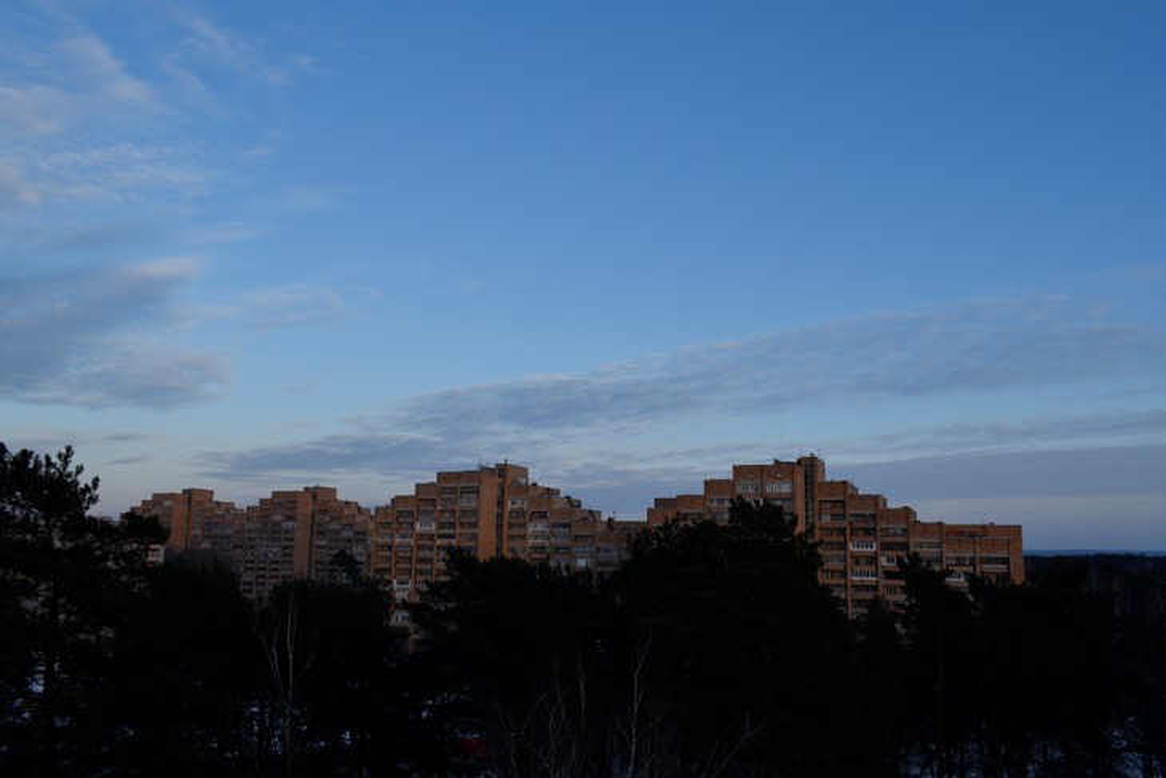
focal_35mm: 27
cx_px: 583
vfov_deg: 47.9
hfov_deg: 67.4
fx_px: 875
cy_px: 389
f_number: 16
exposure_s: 1/30
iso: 100
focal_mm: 18
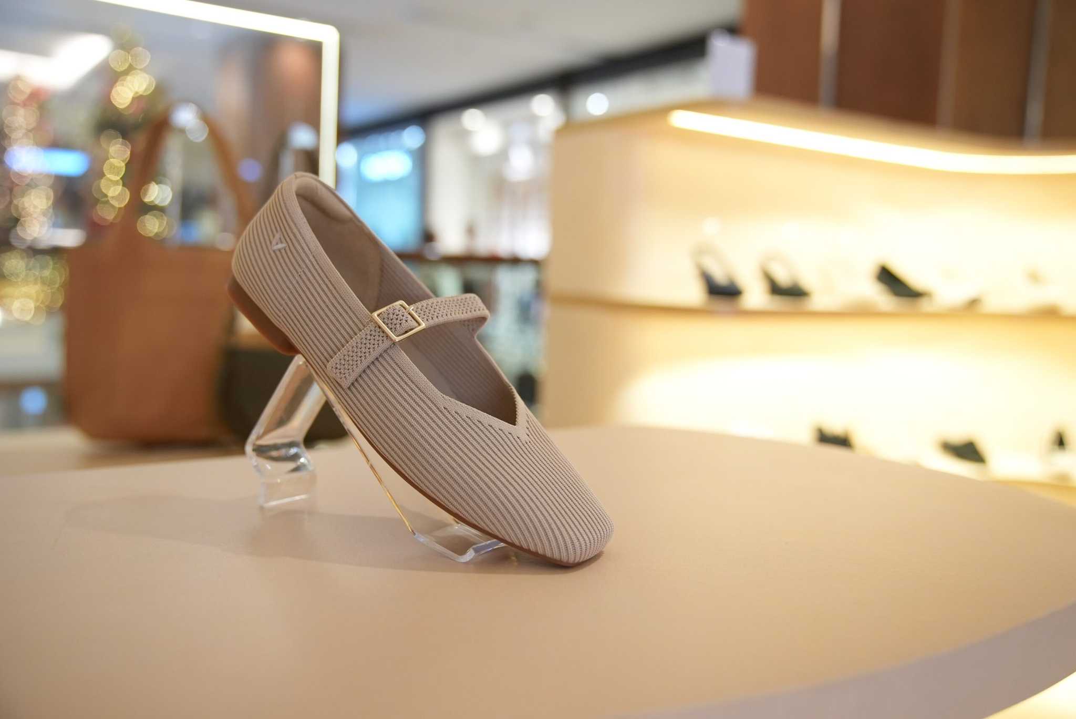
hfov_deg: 60.3
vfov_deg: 42.4
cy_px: 360
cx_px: 538
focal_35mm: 31
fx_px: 927
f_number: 2.8
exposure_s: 1/160
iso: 2500
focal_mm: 31
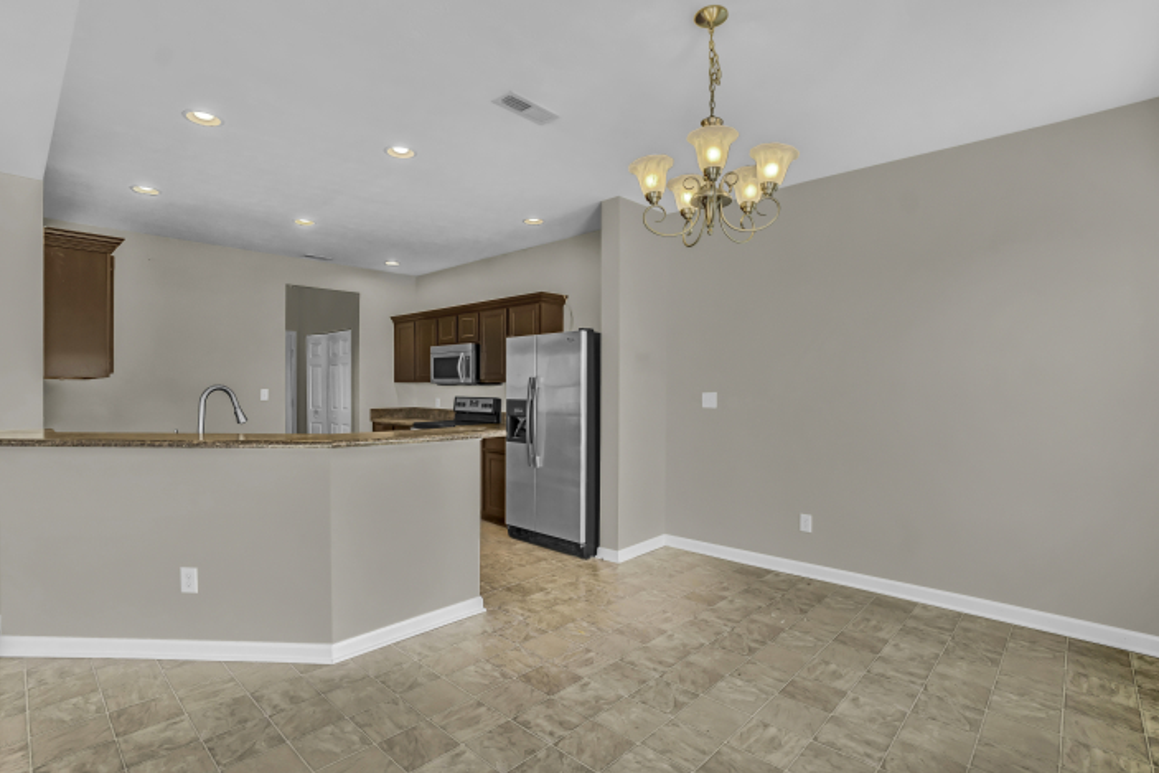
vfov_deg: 73.7
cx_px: 567
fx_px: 515
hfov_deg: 96.7
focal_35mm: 16
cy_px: 404
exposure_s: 1/100
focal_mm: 10
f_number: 9
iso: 400
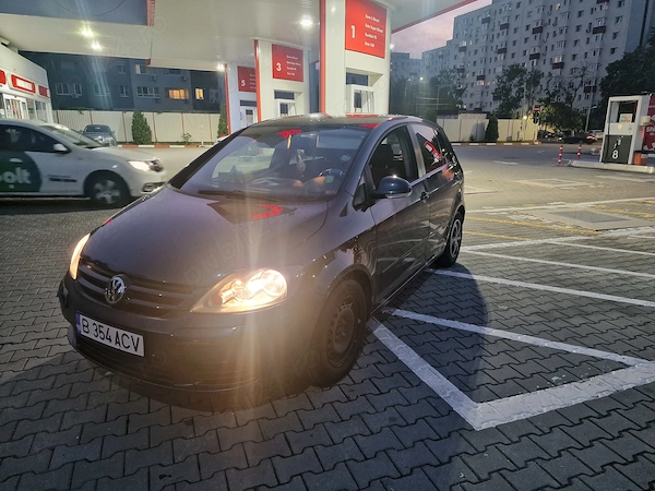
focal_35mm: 23
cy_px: 246
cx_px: 328
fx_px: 435
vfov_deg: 58.9
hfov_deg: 73.9
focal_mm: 6.4
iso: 640
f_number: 1.8
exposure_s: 1/50
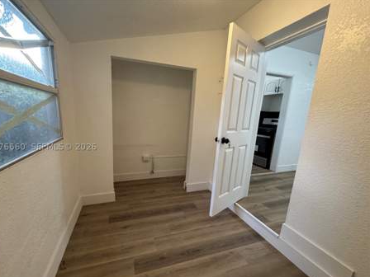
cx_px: 173
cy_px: 147
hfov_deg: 98.0
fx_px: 160
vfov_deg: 81.7
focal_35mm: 15
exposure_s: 1/60
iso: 250
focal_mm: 2.22
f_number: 2.2
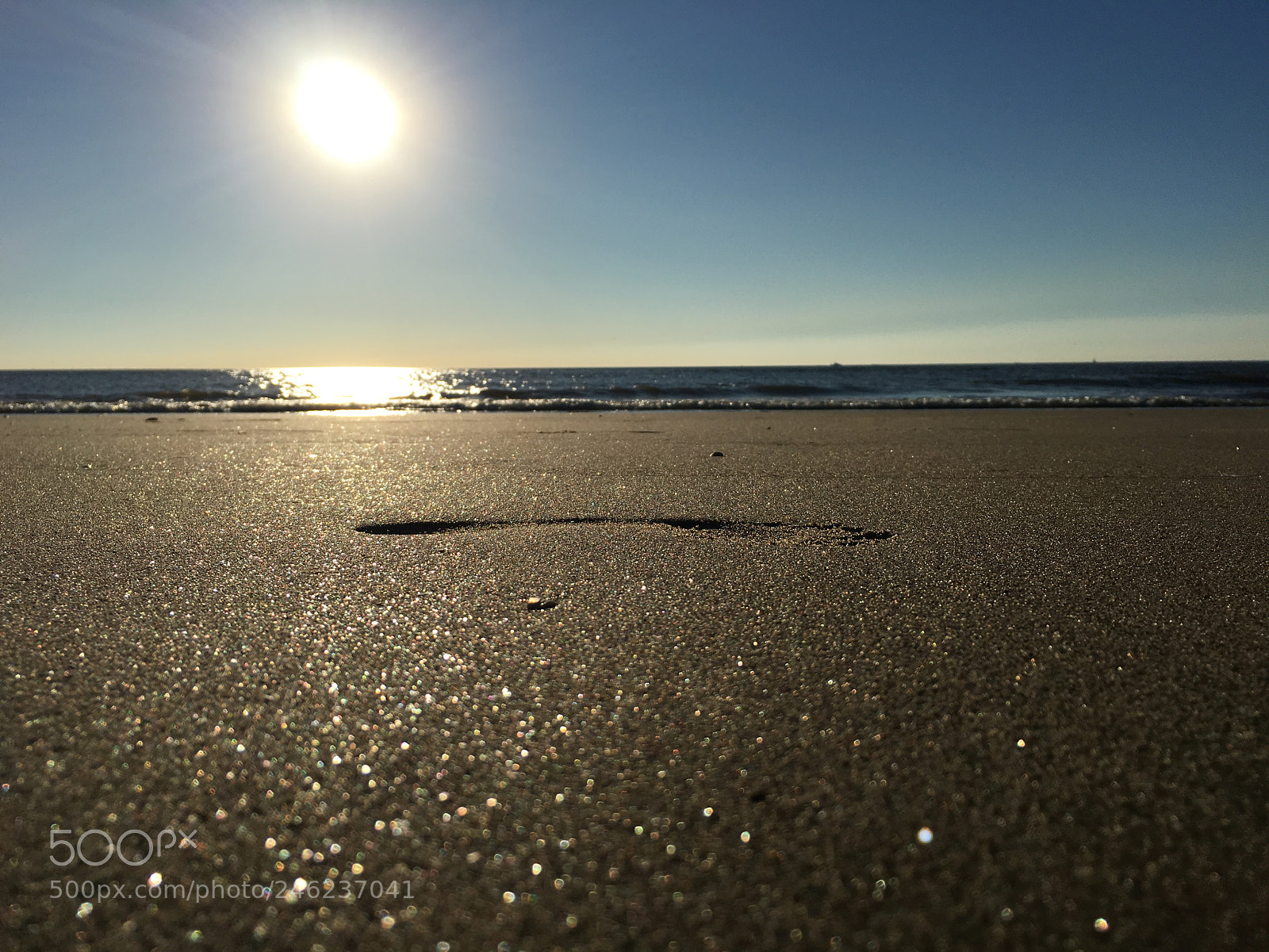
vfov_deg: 48.2
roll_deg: +0.5
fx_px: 1063
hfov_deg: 61.7
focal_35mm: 29
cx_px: 634
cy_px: 476
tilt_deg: -5.4
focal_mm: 4.15
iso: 25
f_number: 2.2
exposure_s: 1/6410
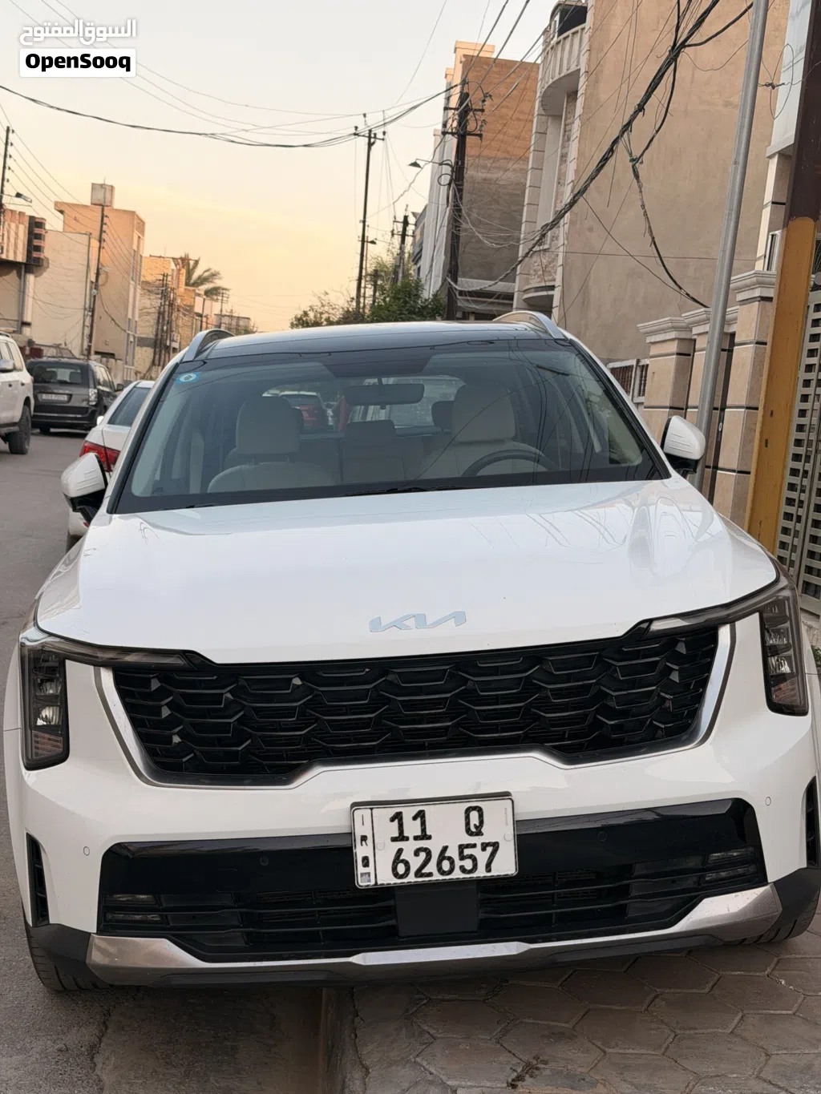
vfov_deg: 39.7
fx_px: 1518
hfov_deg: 30.3
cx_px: 410
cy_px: 547
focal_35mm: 48
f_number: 1.78
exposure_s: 1/243
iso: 64
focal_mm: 6.76
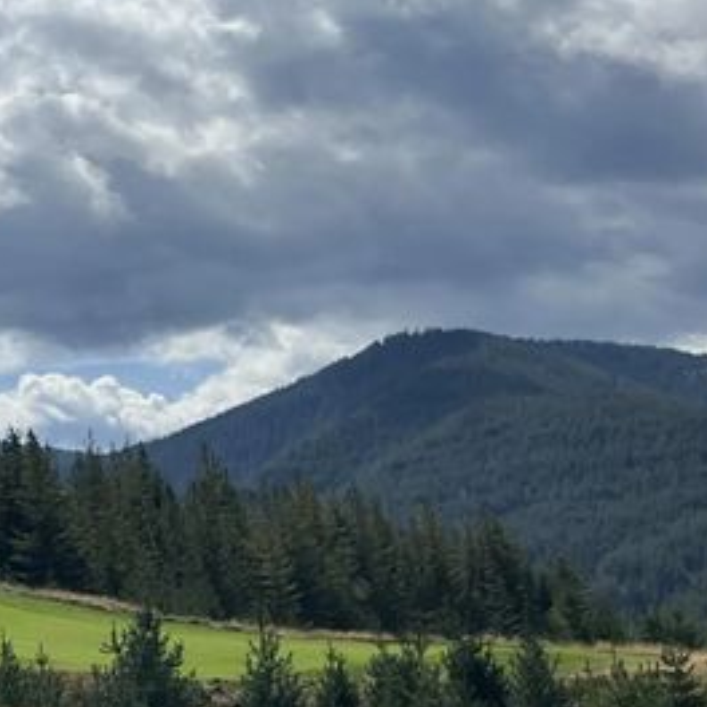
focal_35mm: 89
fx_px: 2057
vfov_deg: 19.5
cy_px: 289
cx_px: -458
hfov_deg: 17.0
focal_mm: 5.7
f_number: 1.5
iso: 50
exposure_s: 1/16393
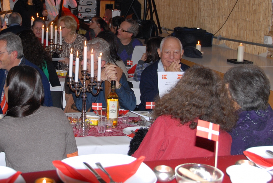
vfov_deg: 22.5
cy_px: 44
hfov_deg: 33.0
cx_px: 87
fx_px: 456
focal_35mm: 60
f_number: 3.8
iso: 320
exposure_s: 1/60
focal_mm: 24
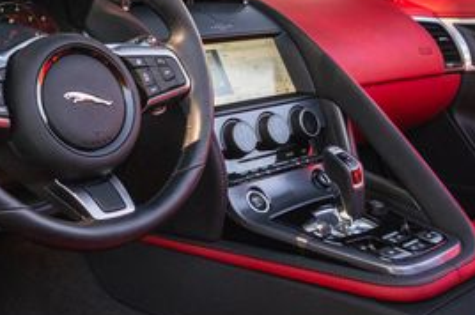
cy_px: 94
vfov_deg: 22.8
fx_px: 778
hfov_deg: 33.8
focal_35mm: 59
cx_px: 177
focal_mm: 24
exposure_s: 1/160
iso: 640
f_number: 7.1
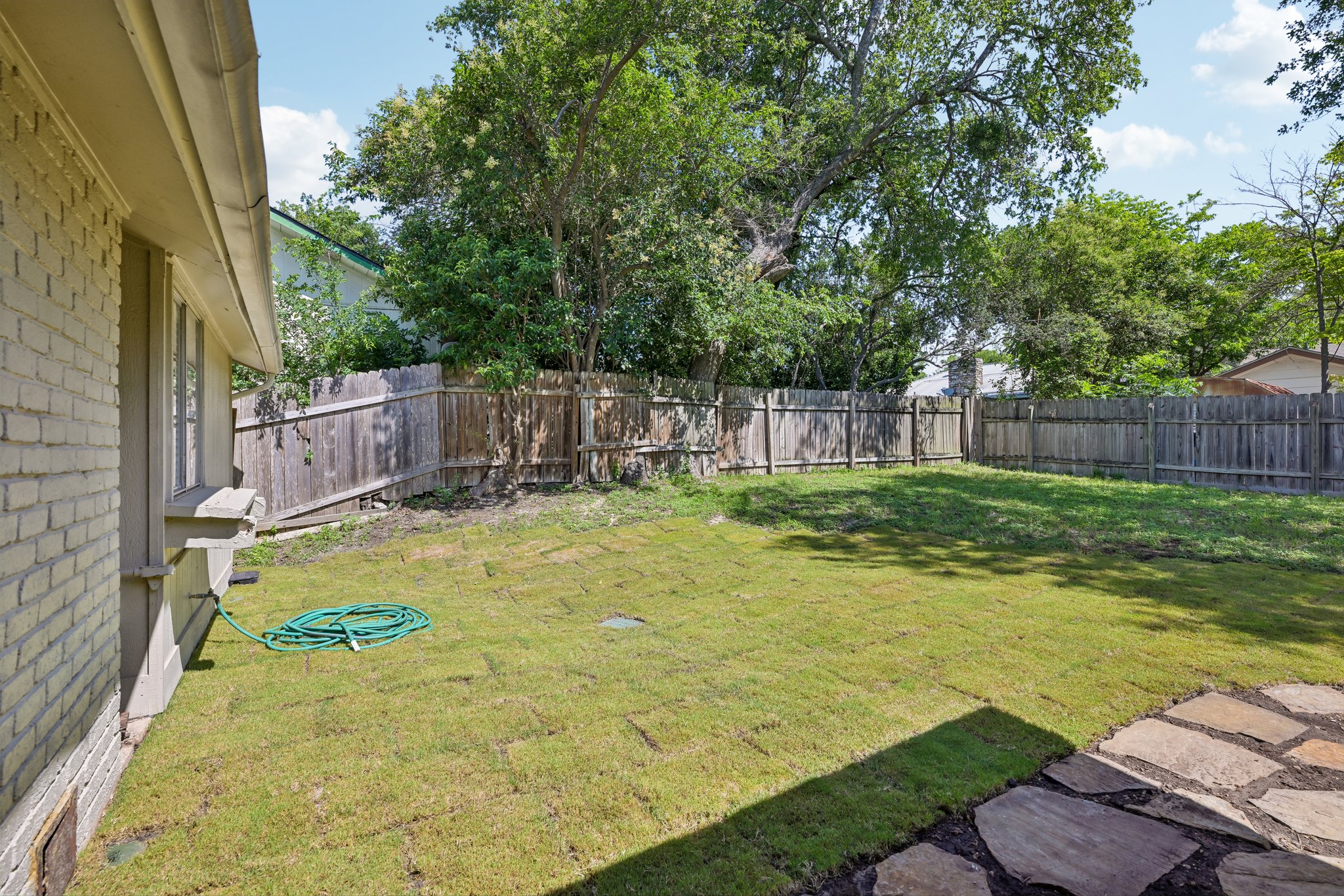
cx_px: 672
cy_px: 448
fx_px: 597
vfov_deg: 73.7
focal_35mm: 16
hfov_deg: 96.7
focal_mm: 16
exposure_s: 1/350
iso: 100
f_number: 6.7
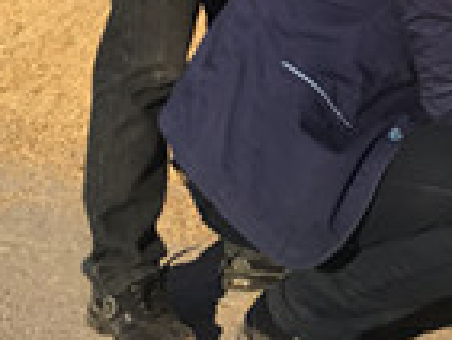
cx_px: 606
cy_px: -346
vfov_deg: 11.0
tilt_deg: +4.8
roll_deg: +2.4
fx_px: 1607
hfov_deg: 15.2
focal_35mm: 123
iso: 25
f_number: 2.2
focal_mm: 4.15
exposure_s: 1/1570
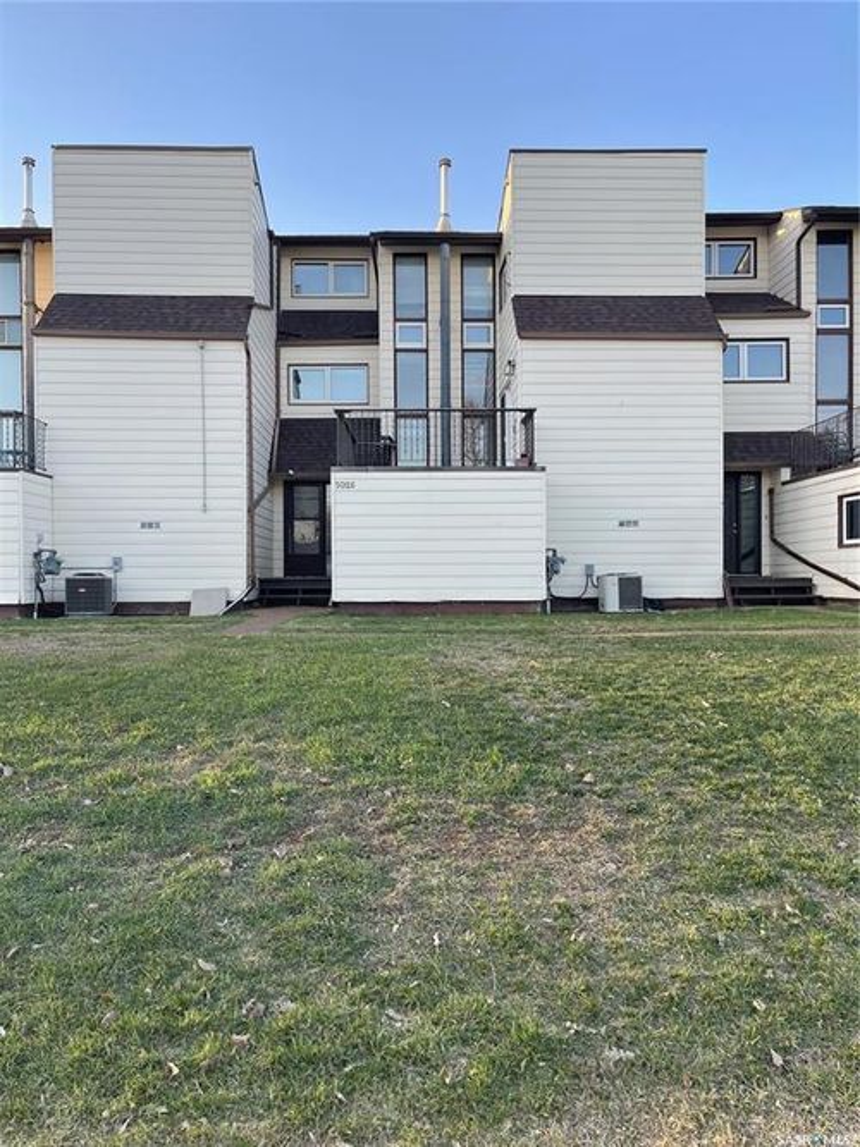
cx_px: 430
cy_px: 574
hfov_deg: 54.9
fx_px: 828
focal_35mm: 25
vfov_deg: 69.4
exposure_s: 1/388
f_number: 1.6
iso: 32
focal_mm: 5.1
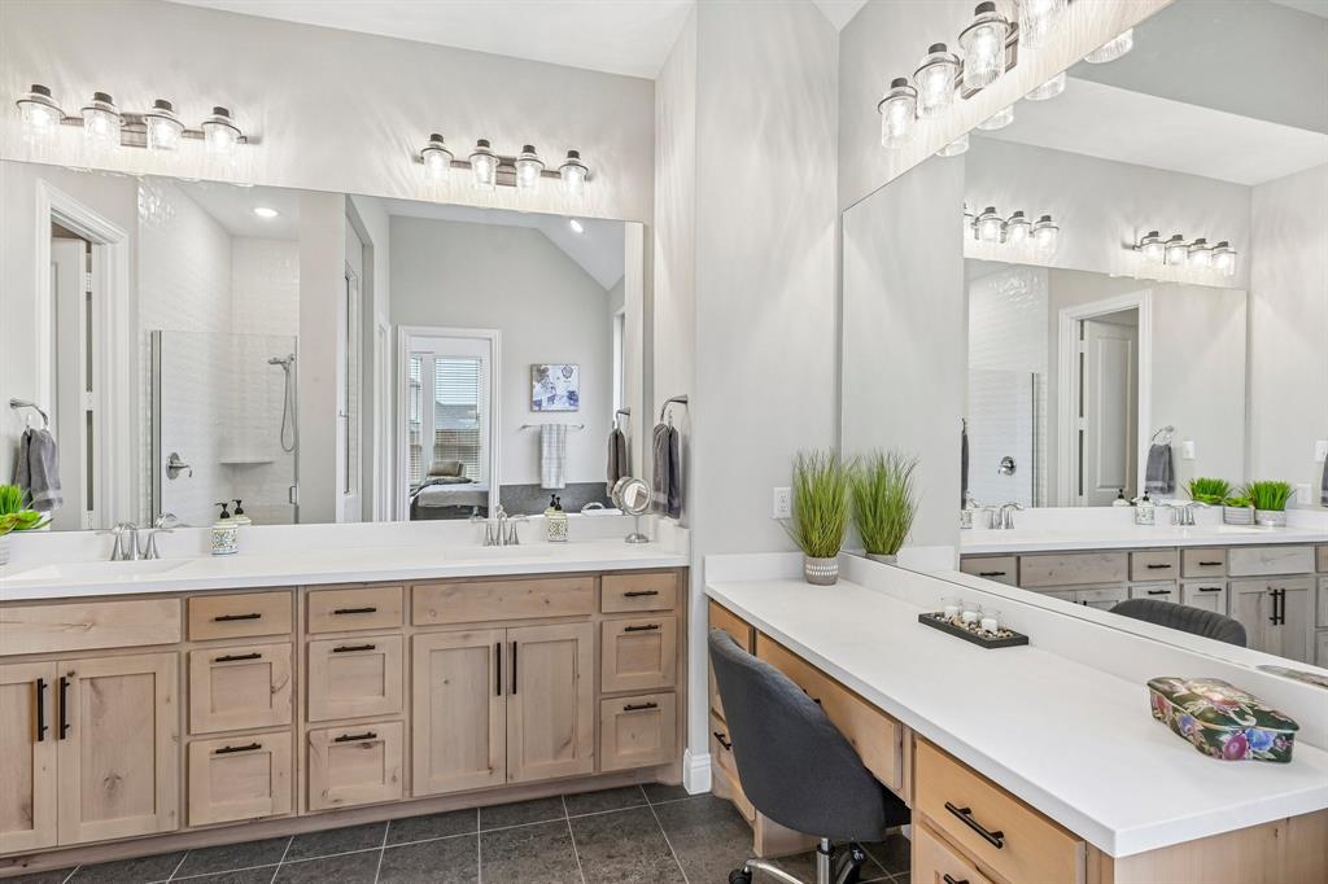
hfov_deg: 90.0
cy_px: 442
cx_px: 664
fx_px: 664
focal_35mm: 18
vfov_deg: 67.3
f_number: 8
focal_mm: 18
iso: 400
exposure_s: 1/60
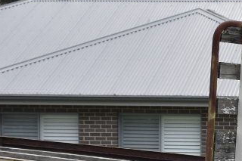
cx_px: 339
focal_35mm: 167
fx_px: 1122
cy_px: 182
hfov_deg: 11.9
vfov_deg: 8.1
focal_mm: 22
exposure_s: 1/250
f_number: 5.6
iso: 200
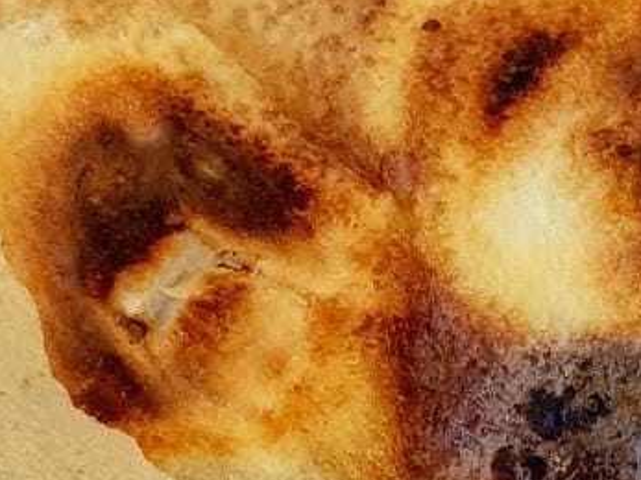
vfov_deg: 16.0
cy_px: 498
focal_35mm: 90
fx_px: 1666
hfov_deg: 21.6
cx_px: 454
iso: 40
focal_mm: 4.3
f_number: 1.7
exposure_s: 1/134
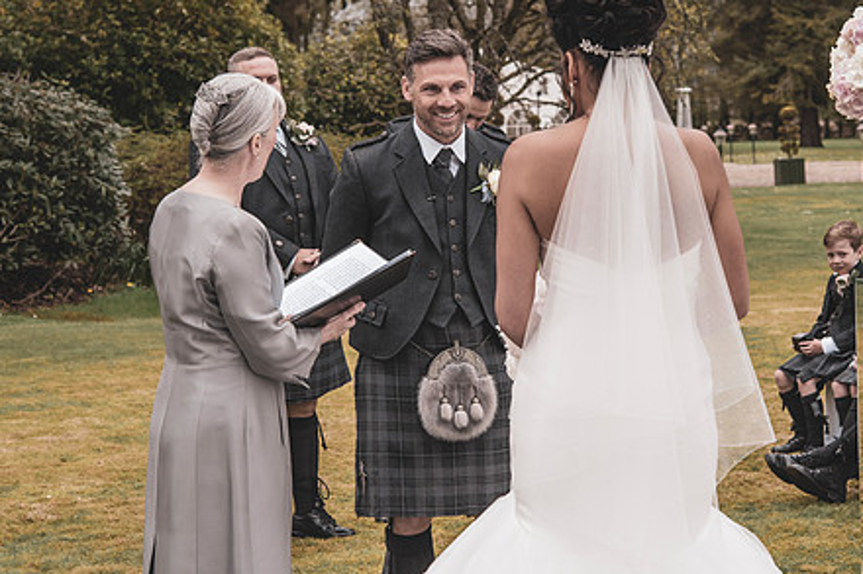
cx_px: 503
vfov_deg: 15.5
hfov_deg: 23.1
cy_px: 225
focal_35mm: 88
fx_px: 2109
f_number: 5.6
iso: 400
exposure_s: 1/640
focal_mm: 60
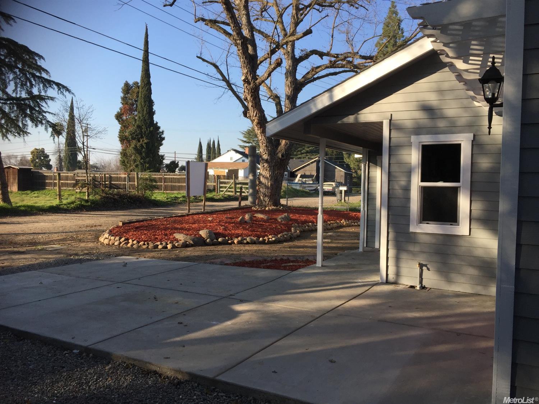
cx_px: 270
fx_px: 451
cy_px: 202
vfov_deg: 48.2
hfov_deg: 61.7
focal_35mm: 29
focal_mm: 4.15
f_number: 2.2
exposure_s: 1/1068
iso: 32
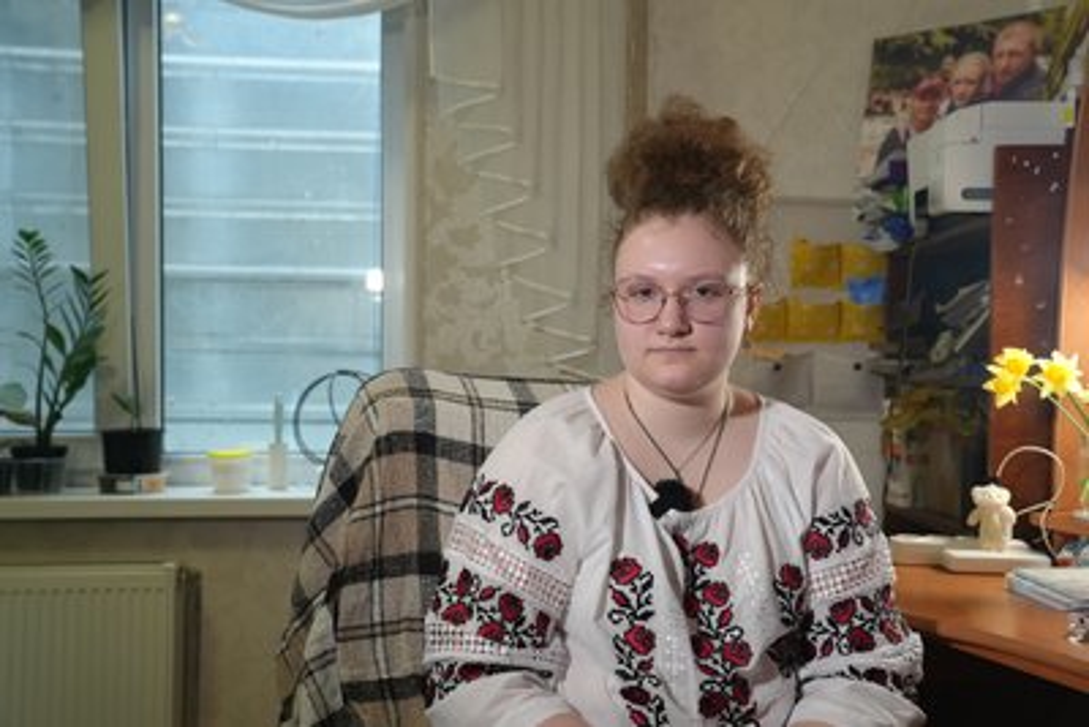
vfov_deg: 28.7
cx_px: 544
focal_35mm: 47
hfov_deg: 41.9
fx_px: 1422
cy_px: 364
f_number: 4
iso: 4000
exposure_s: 1/160
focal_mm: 47
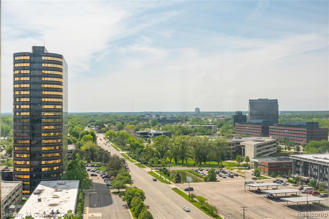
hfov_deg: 47.4
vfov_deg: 32.6
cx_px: 164
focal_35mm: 41
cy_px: 110
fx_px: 375
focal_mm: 27
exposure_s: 1/500
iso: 500
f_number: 8
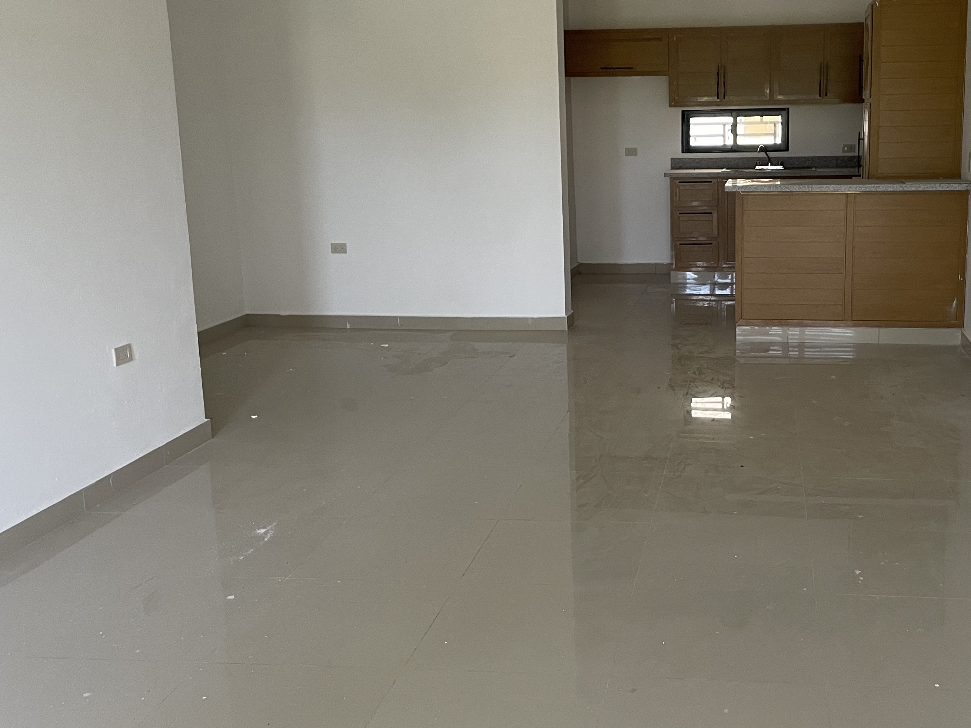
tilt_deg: -11.4
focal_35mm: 40
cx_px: 648
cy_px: 345
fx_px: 1122
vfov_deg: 36.0
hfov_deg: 46.1
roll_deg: +0.7
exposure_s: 1/60
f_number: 1.6
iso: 125
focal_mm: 4.2
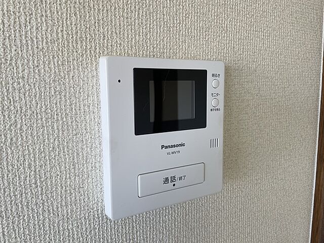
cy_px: 122
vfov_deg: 53.1
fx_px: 243
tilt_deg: -6.9
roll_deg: +0.5
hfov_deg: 67.3
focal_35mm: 26
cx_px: 162
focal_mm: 4.2
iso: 40
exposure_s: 1/121
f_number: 1.6
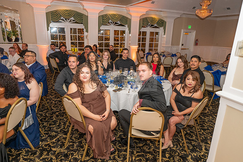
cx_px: 122
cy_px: 81
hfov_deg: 73.7
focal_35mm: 24
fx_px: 162
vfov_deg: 53.2
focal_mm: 24
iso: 2000
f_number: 2.8
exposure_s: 1/200
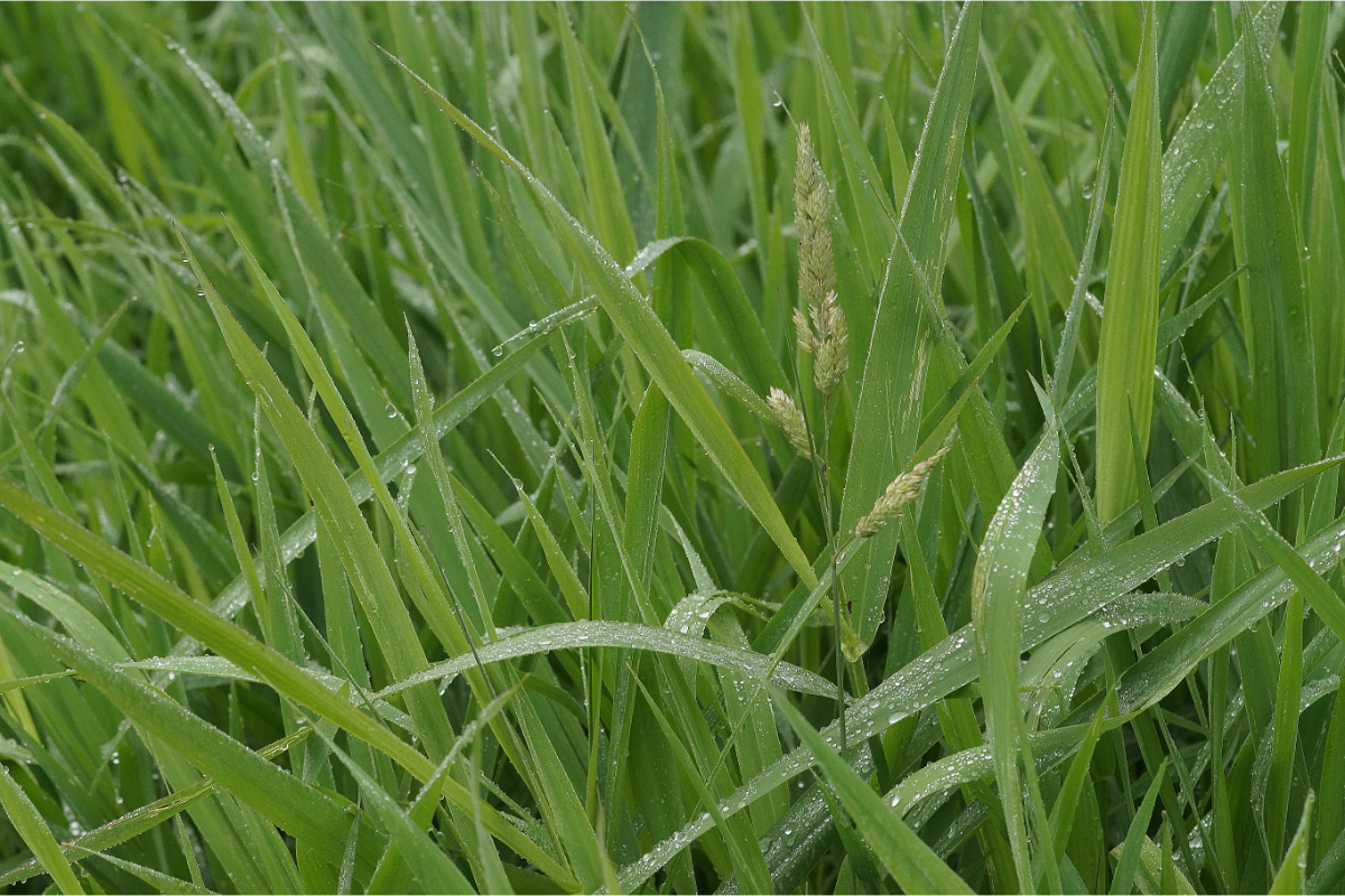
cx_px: 672
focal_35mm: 150
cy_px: 448
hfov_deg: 13.7
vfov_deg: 9.1
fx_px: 5604
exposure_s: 1/160
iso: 1000
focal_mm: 100
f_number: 8
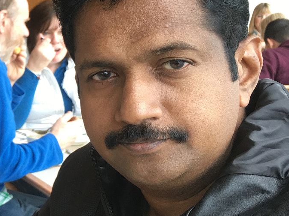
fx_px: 576
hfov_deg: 25.5
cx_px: -49
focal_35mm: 69
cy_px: 132
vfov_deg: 21.3
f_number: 2.2
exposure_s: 1/33
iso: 25
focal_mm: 4.15
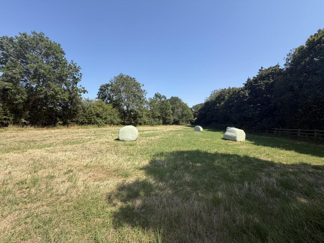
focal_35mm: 14
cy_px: 122
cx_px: 162
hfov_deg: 102.1
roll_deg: -0.7
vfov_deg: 85.7
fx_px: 131
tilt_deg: +0.4
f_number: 2.2
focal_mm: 2.22
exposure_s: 1/770
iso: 32
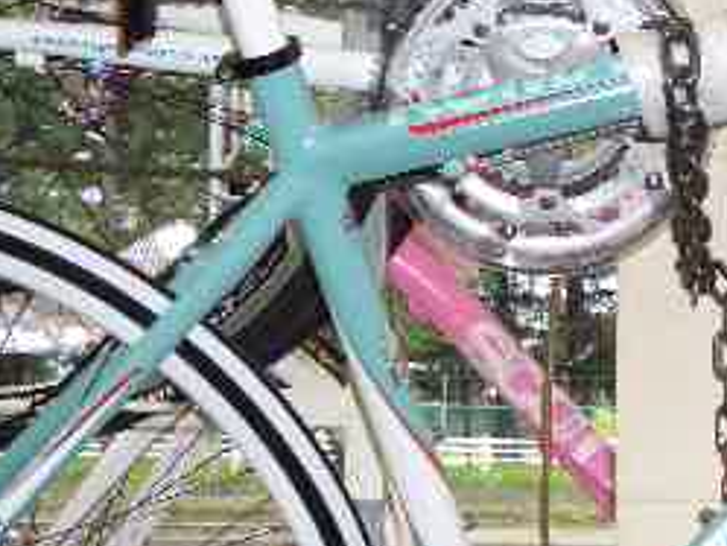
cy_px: 359
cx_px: 689
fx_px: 1891
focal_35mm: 90
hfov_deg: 21.2
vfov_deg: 16.4
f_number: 2.6
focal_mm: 5.8
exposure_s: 1/60
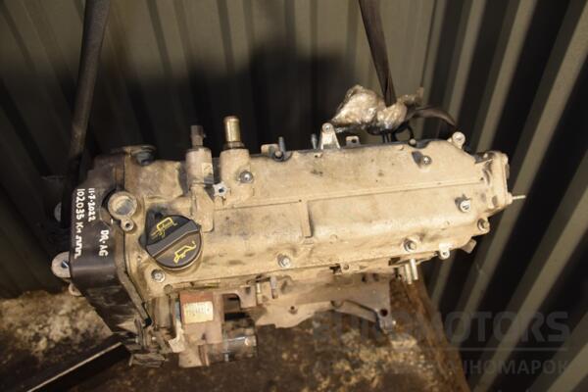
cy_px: 196
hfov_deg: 59.5
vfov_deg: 41.7
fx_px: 514
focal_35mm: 32
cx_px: 294
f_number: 5
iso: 800
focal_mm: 21
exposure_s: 1/125
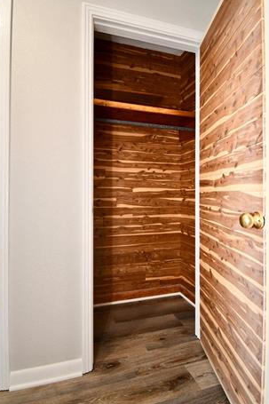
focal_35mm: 19
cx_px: 131
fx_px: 213
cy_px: 192
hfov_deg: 64.5
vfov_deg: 86.9
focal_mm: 12
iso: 1250
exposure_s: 1/60
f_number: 4.8
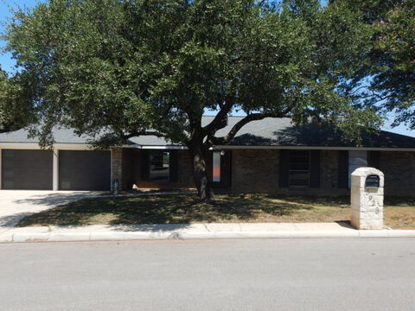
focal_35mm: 32
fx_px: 384
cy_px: 159
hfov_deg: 56.8
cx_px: 214
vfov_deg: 44.2
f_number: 4.1
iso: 125
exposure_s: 1/800
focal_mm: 4.3
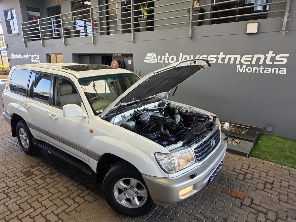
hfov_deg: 73.9
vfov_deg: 58.9
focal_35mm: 23
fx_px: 197
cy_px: 111
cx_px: 148
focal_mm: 6.25
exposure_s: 1/180
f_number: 1.7
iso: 64
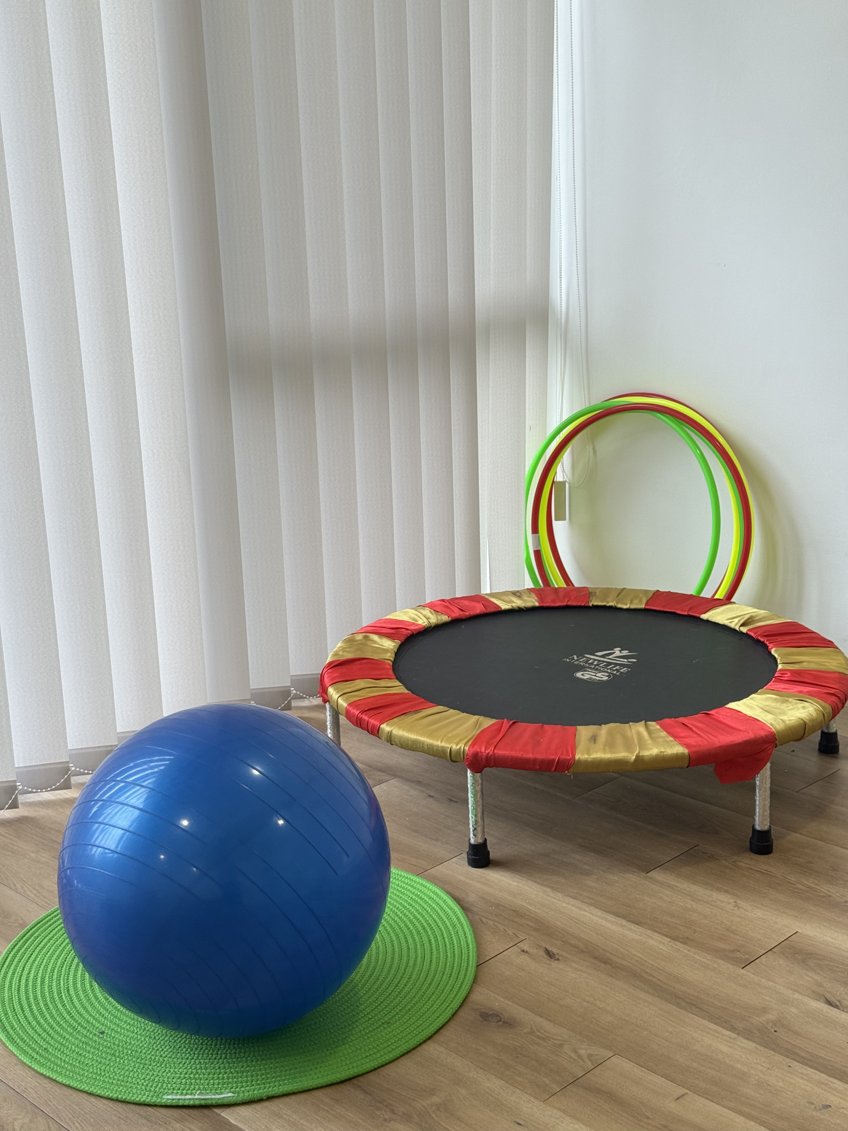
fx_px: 1568
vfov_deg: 39.7
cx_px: 424
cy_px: 566
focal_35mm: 48
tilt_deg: -14.7
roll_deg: +1.4
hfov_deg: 30.3
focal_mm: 6.76
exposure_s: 1/82
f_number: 1.78
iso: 100
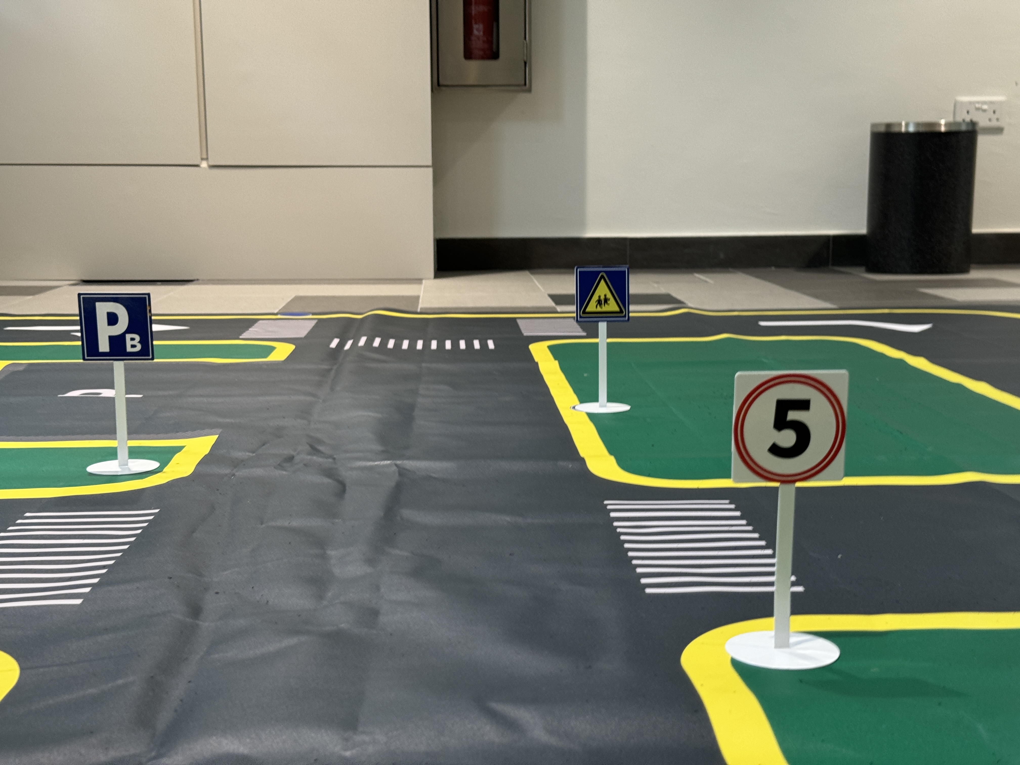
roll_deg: -0.3
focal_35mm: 48
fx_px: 1414
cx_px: 510
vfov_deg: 30.3
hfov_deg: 39.7
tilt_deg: -8.9
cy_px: 382
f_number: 1.78
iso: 80
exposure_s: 1/50
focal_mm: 6.76
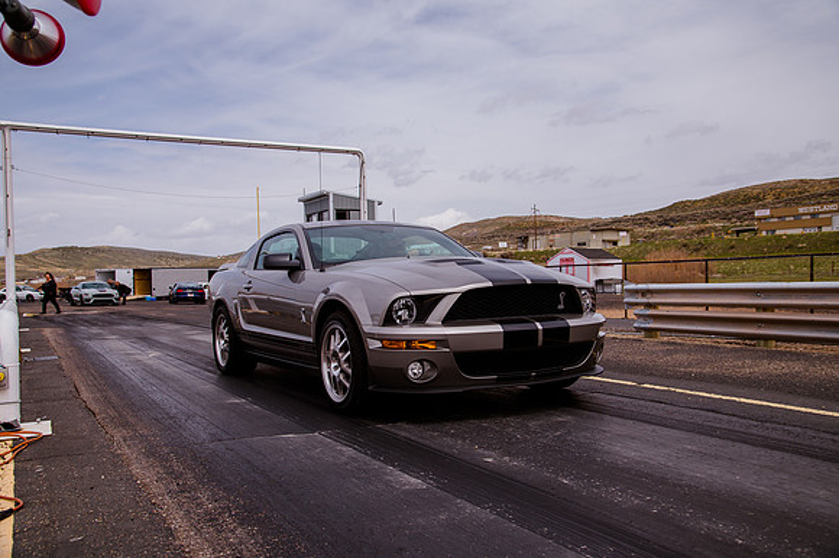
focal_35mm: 32
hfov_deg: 58.7
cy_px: 279
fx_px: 745
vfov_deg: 41.1
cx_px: 420
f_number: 6.3
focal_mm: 32
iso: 200
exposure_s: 1/500
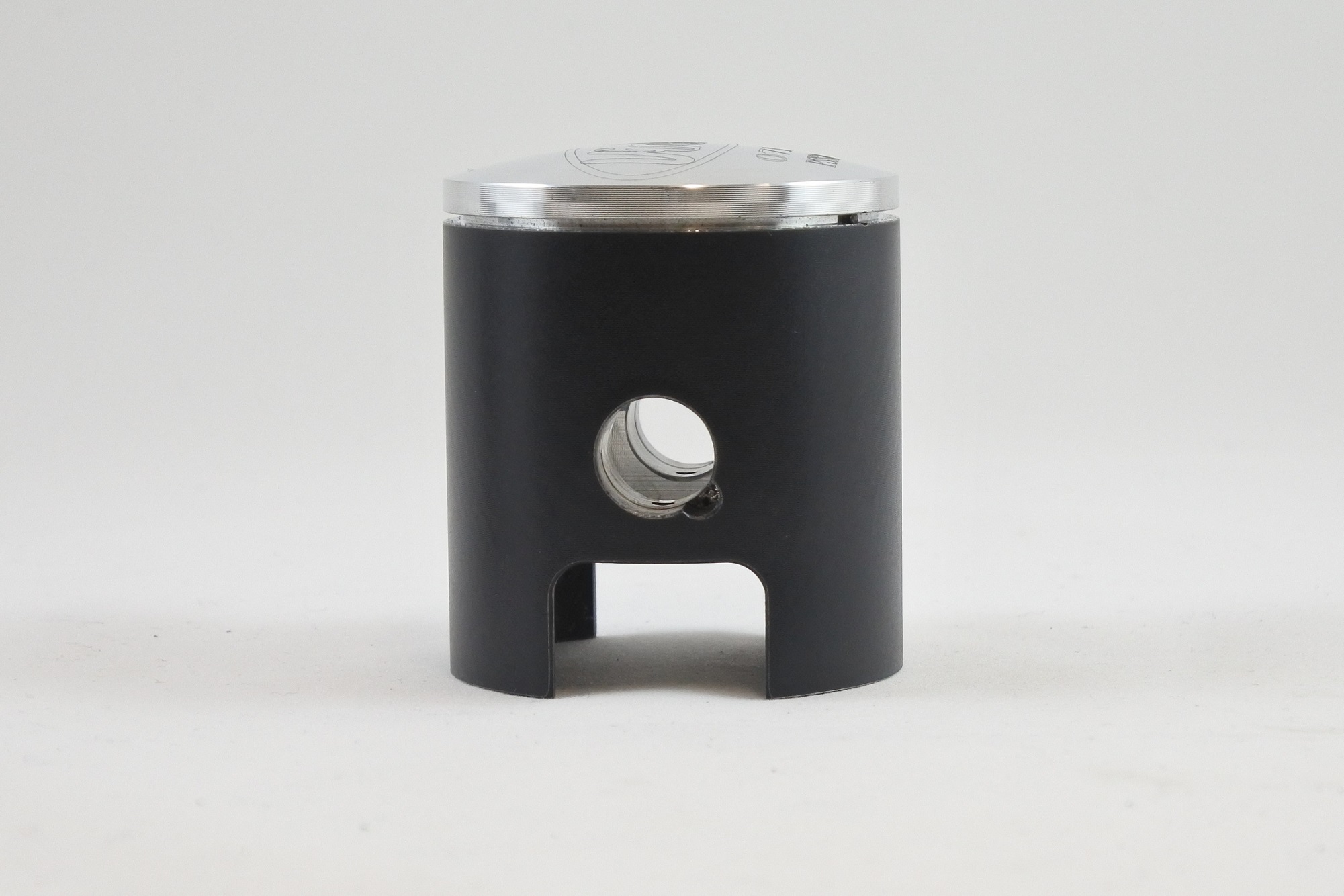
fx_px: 2240
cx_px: 672
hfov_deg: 33.4
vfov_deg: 22.6
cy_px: 448
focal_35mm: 60
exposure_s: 1/125
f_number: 4.8
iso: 500
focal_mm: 22.3
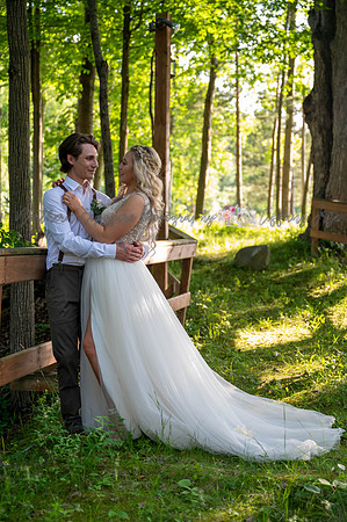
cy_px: 261
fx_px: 782
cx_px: 174
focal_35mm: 54
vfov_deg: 36.9
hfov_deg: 25.0
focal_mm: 54
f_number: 2.8
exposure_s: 1/250
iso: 400
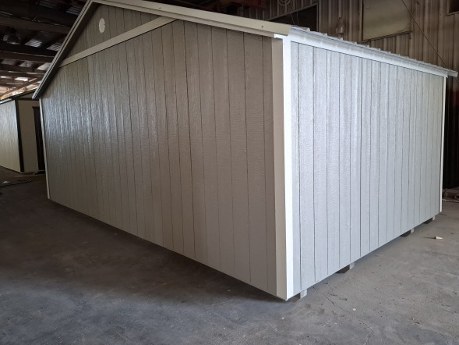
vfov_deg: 54.8
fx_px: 332
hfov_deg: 69.4
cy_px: 159
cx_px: 238
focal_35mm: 25
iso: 250
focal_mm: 5.54
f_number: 1.8
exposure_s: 1/60
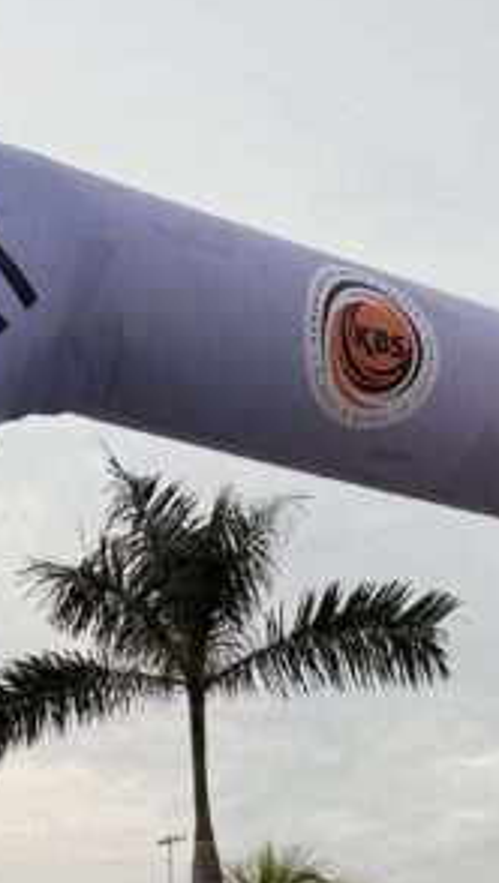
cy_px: 865
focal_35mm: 91
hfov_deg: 13.2
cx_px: 436
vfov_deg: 22.6
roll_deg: -0.1
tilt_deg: +8.2
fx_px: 2134
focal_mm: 6.76
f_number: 1.78
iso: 80
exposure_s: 1/567
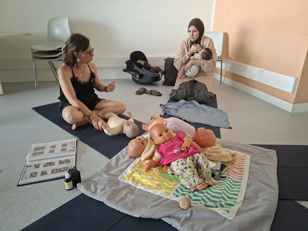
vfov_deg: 58.9
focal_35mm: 23
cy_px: 116
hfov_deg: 73.9
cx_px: 154
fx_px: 205
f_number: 1.8
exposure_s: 1/40
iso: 250
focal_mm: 5.54
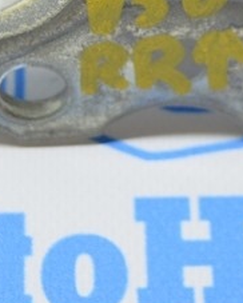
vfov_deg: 11.1
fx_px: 1536
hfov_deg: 9.0
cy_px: -17
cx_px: 109
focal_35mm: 171
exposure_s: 1/50
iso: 400
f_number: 4
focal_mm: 27
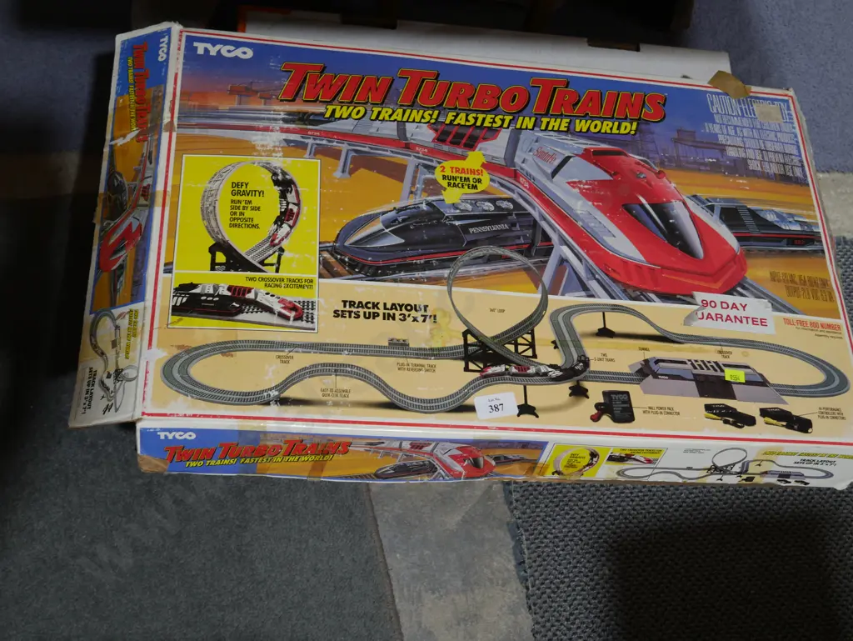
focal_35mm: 42
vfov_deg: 34.4
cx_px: 426
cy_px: 320
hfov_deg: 44.8
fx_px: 1035
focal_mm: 21
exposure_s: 1/60
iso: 320
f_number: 4.6
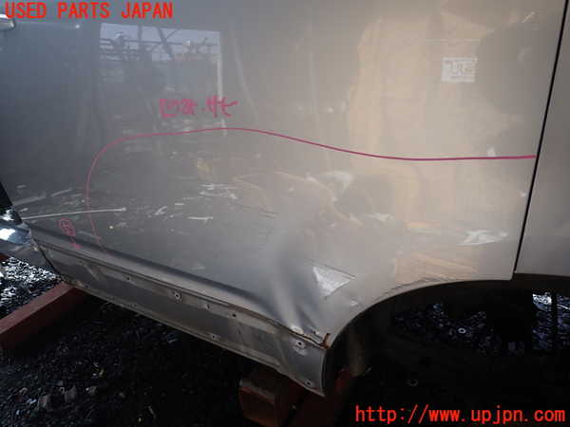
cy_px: 214
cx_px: 285
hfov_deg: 69.4
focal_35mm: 25
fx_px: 412
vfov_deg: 54.9
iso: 100
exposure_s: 1/400
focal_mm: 4.5
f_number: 2.8
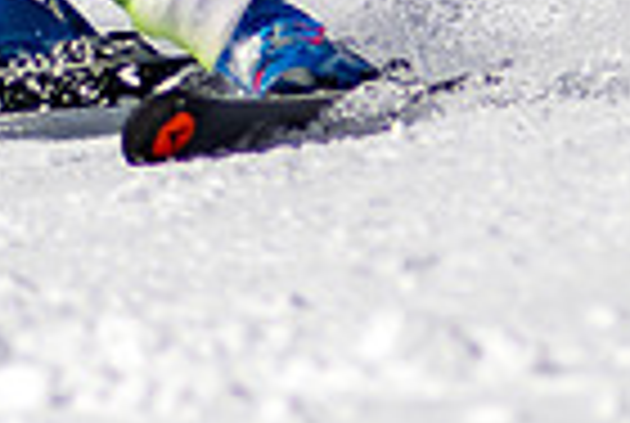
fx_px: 39511
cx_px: -51
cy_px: -242
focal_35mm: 2253
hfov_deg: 0.9
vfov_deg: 0.6
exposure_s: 1/6400
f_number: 2.8
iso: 100
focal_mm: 300
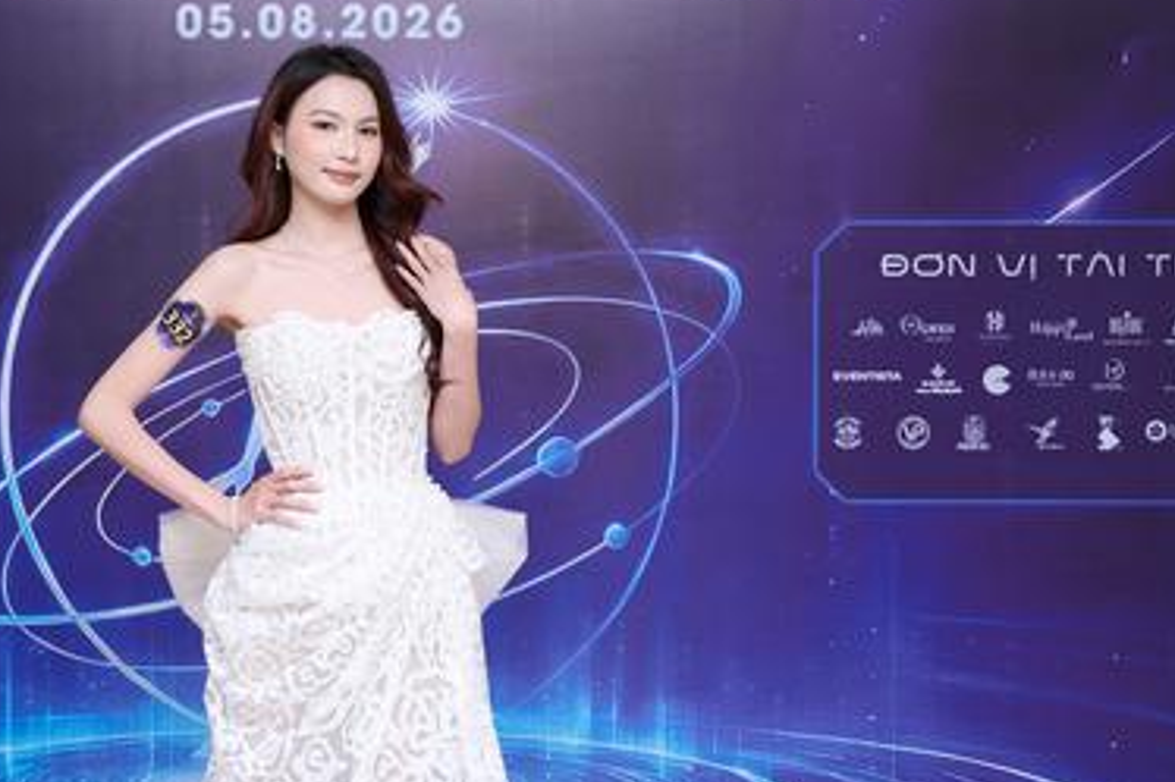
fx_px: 2120
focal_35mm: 65
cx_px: 352
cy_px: 369
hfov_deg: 30.6
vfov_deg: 20.9
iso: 250
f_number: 2.8
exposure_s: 1/160
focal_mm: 38
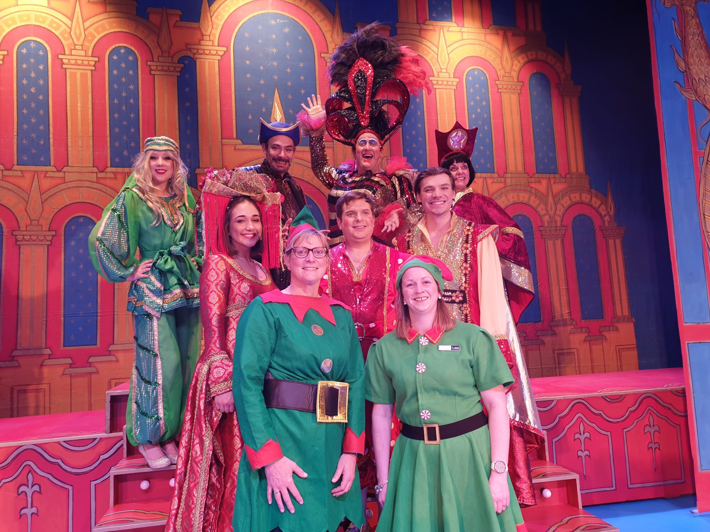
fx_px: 533
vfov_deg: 53.1
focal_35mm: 26
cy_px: 266
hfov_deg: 67.3
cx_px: 355
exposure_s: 1/50
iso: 80
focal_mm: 4.3
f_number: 2.4
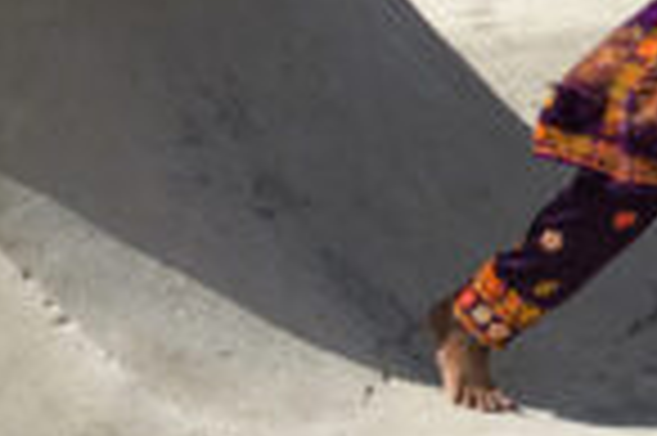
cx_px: 2012
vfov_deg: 9.3
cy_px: -312
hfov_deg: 10.3
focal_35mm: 141
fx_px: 2570
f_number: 11
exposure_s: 1/320
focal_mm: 18
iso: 200
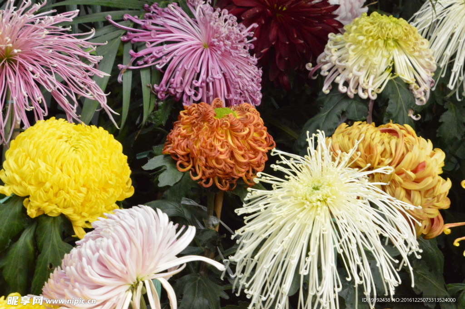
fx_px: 1646
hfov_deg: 16.1
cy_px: 154
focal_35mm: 128
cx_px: 232
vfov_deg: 10.7
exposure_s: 1/50
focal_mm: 85
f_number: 18
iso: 6400
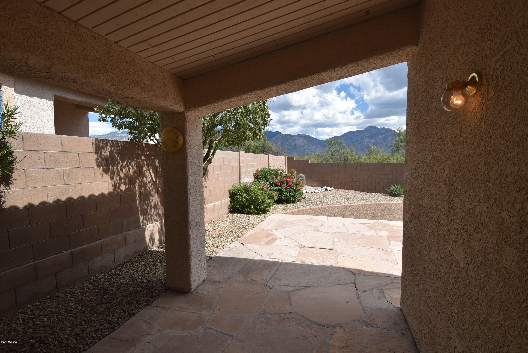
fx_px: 220
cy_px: 176
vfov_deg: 77.4
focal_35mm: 15
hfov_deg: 100.3
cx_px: 264
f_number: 9
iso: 200
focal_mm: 10
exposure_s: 1/320
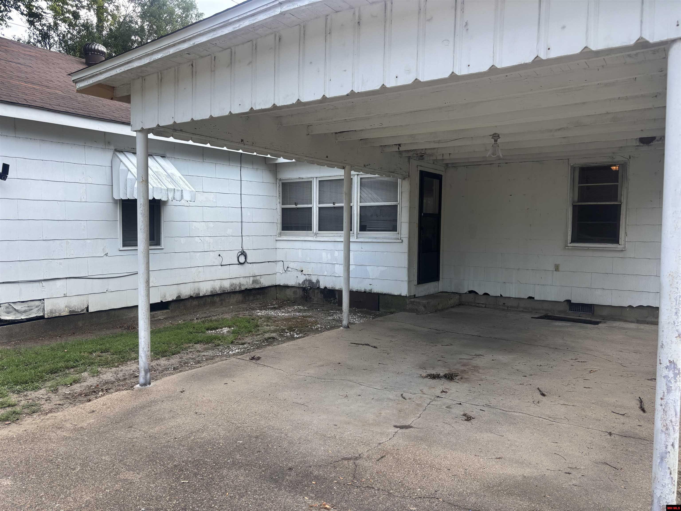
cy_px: 256
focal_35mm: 26
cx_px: 340
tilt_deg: -2.2
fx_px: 511
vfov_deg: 53.1
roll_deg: -0.7
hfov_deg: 67.3
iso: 50
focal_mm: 5.96
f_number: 1.6
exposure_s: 1/662
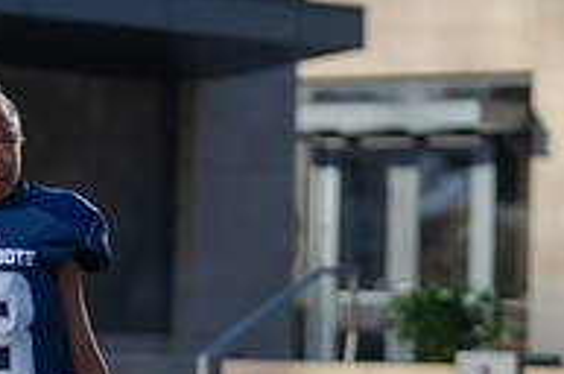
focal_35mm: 267
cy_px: 419
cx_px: 22
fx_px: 4176
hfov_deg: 7.7
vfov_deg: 5.1
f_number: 2.8
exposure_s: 1/800
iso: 100
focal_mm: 83
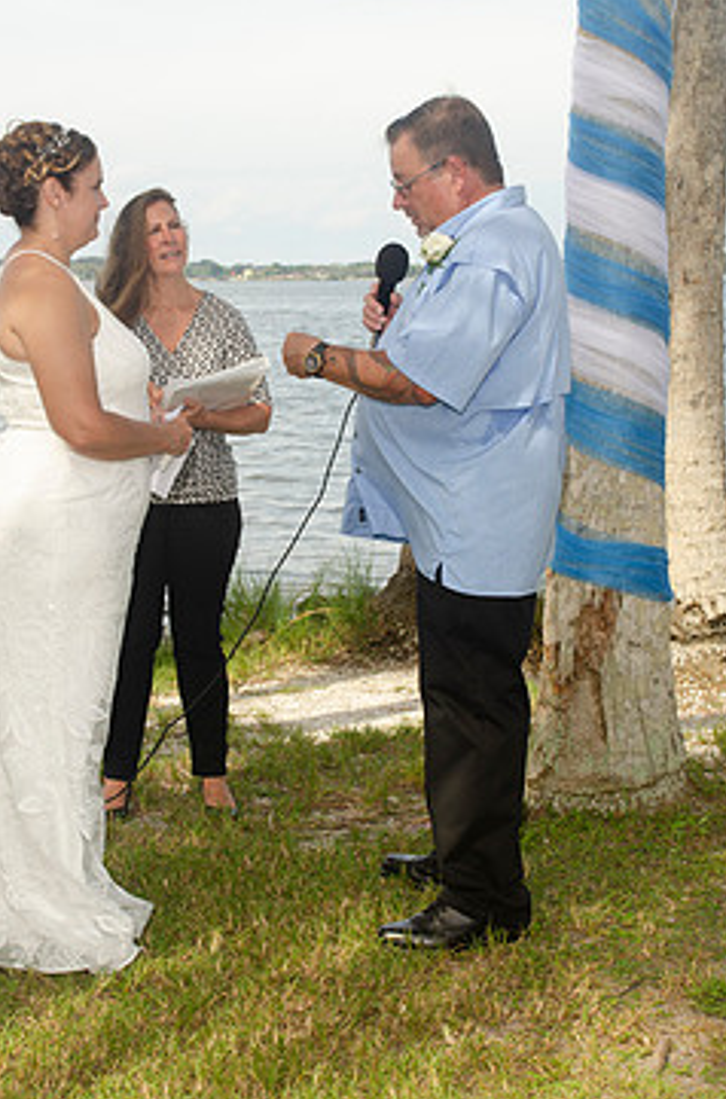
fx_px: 2282
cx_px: 305
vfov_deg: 27.0
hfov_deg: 18.1
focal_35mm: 75
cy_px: 482
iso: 100
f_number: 9
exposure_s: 1/250
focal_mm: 40
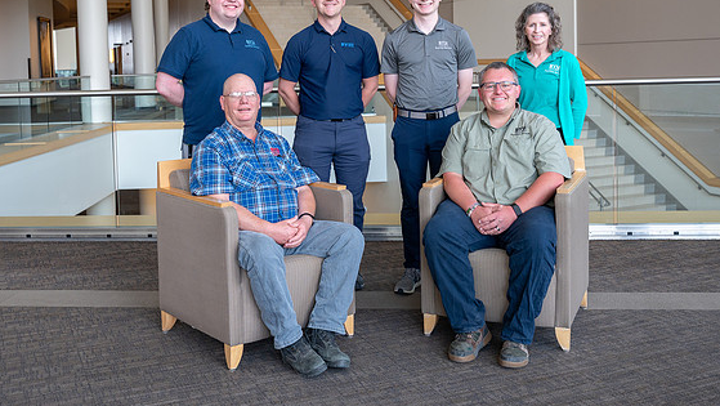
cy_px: 101
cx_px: 343
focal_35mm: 42
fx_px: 802
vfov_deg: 28.0
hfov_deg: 48.3
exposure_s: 1/125
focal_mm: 29.5
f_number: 4
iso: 250
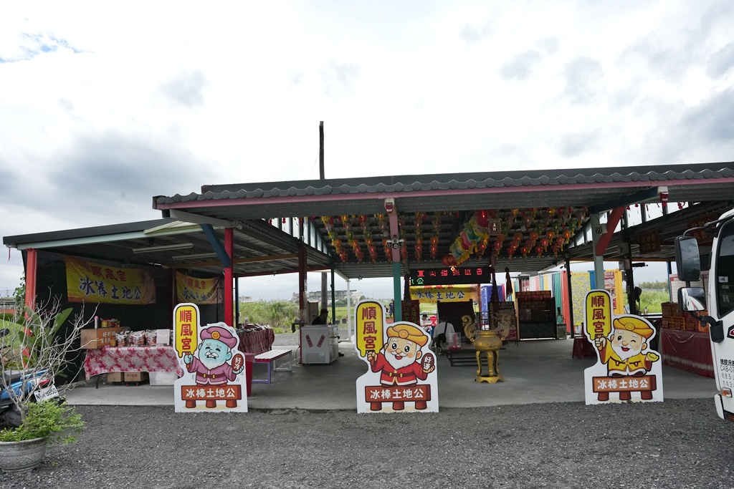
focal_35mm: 25
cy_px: 244
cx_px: 367
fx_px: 518
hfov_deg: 70.6
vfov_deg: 50.6
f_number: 10
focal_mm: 25.4
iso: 3200
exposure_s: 1/3200
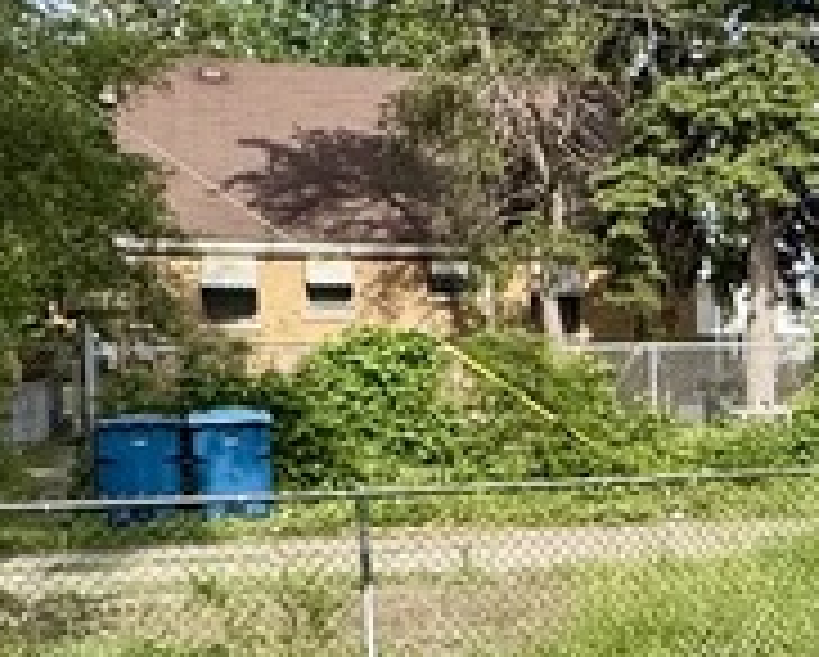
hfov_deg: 20.1
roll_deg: +0.4
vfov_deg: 18.9
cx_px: 1246
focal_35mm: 81
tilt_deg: -3.6
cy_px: 482
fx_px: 1965
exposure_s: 1/2674
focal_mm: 2.22
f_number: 2.2
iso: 50
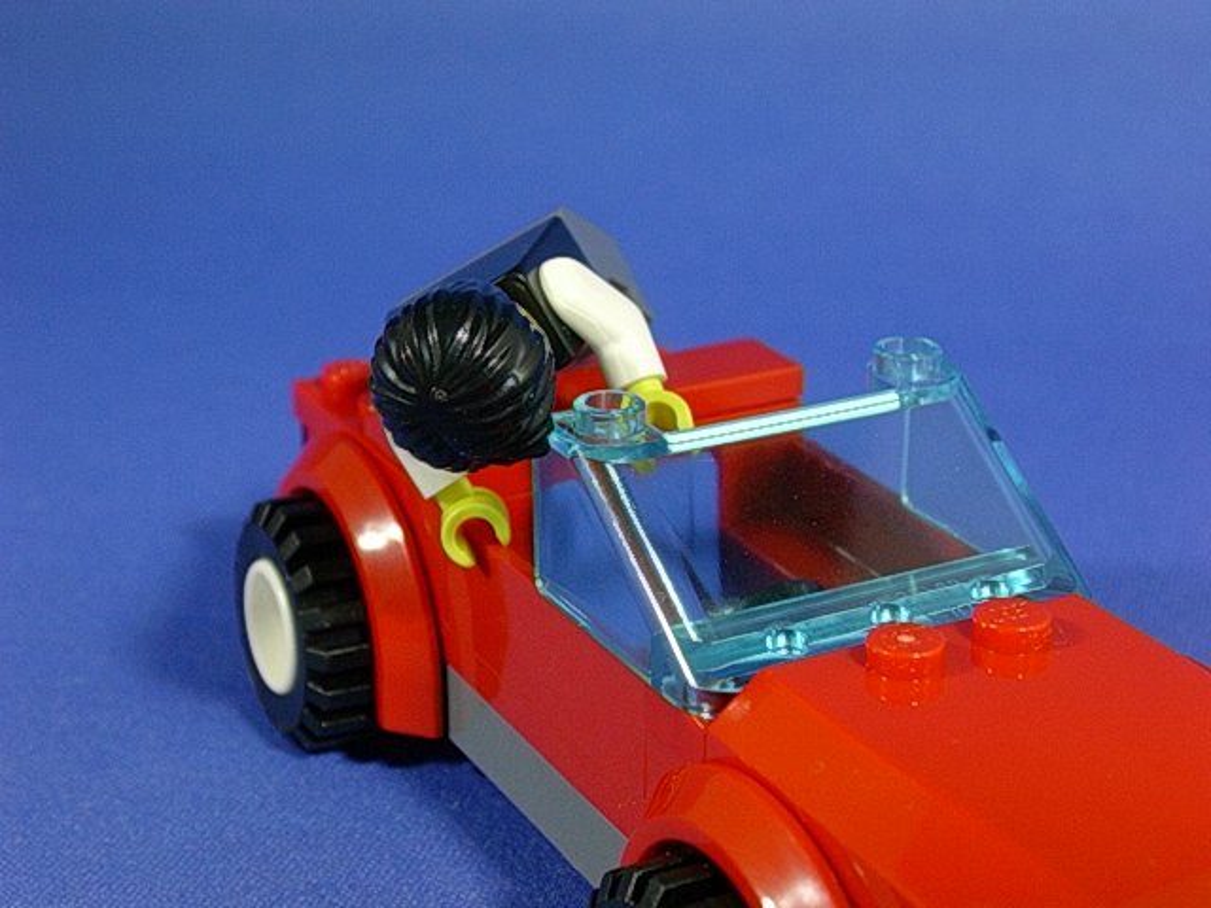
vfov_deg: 20.7
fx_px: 2484
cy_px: 454
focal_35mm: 71
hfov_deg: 27.4
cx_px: 606
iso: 70
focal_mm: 10.8
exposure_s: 1/5.6
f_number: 3.7
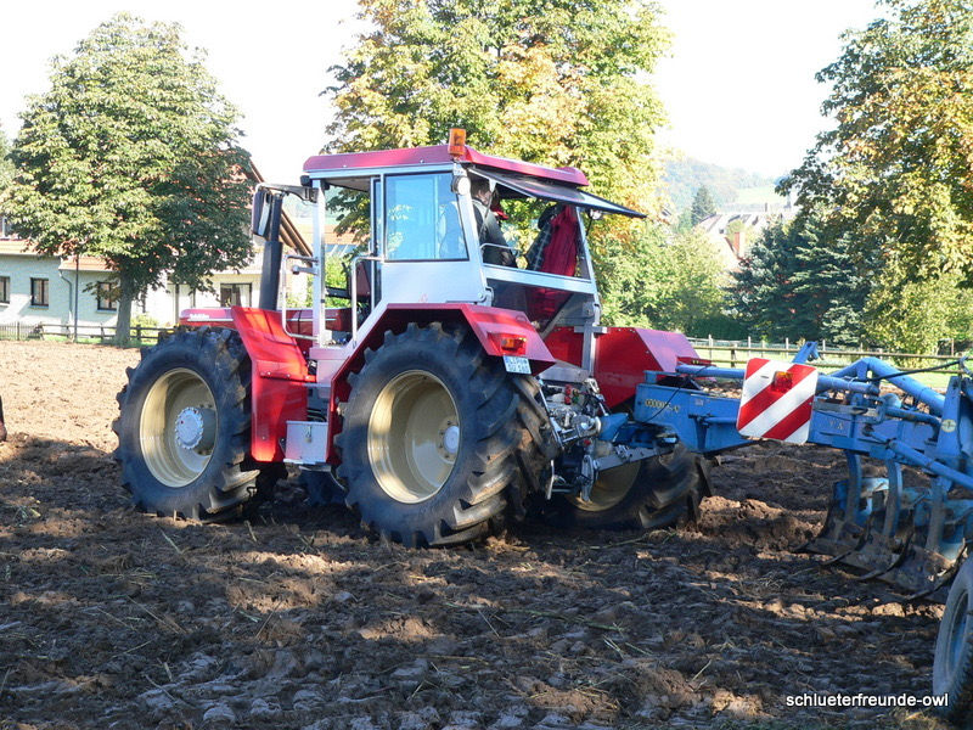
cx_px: 486
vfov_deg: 20.2
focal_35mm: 73
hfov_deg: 26.7
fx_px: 2052
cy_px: 365
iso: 80
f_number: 3.7
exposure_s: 1/125
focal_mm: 12.1
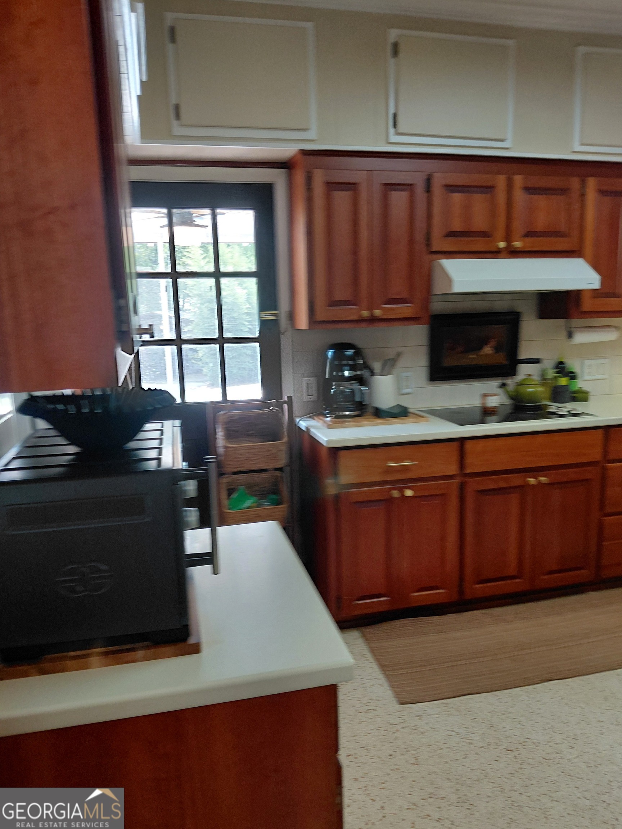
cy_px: 414
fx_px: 599
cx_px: 311
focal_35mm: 25
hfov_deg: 54.9
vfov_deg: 69.4
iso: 160
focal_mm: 4.69
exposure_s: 1/60
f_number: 1.8
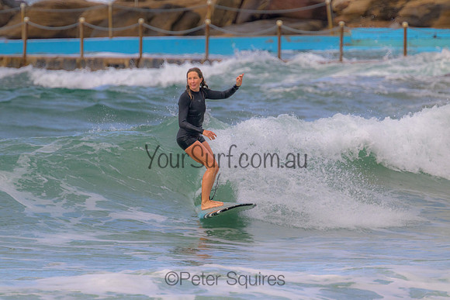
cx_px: 225
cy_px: 150
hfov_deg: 2.6
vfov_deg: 1.7
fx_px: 10002
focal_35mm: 800
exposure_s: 1/1250
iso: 1250
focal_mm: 800
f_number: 11
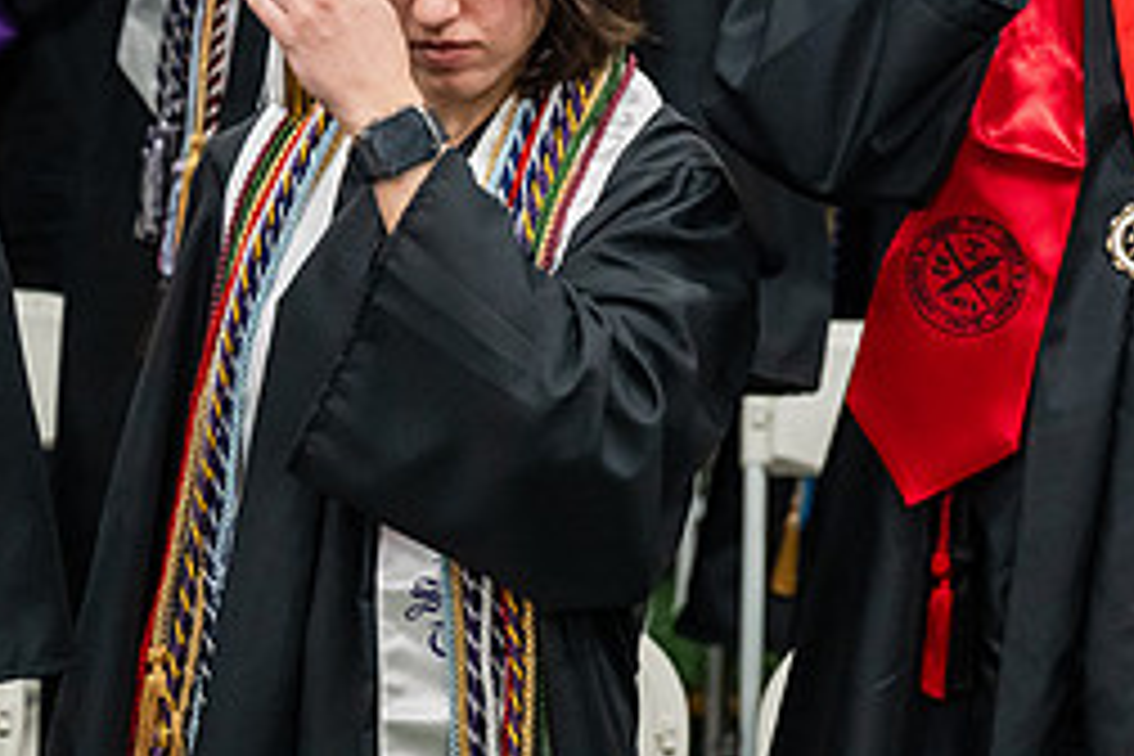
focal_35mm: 161
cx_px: 1008
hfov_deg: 12.7
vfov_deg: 8.4
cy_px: -110
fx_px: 5071
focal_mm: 70
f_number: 3.5
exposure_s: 1/200
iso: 4000
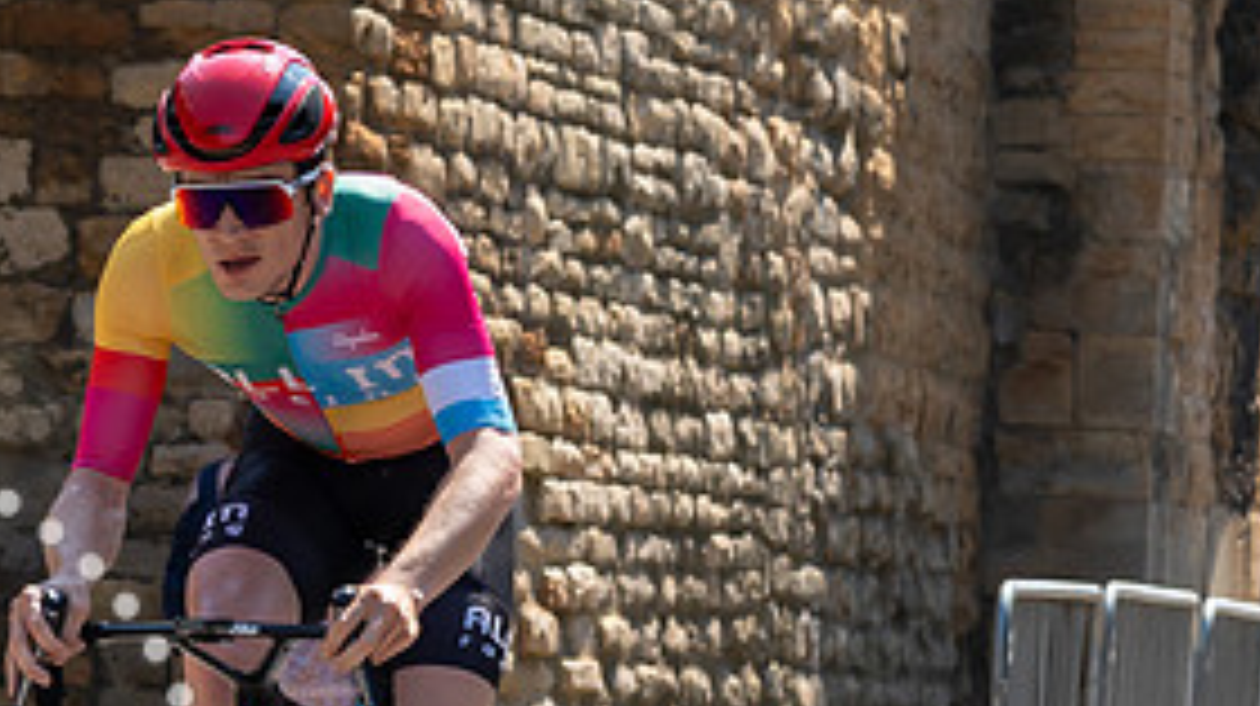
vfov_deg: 4.0
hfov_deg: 7.1
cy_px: 417
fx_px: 10082
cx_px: -33
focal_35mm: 302
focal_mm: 75
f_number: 5
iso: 160
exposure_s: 1/800
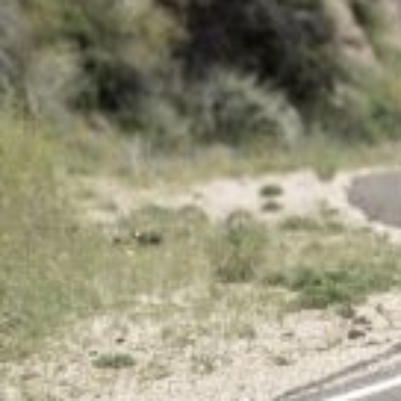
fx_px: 11415
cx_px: 926
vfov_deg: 2.0
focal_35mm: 871
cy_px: 21
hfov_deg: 2.0
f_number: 5
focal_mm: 200
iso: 100
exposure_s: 1/320
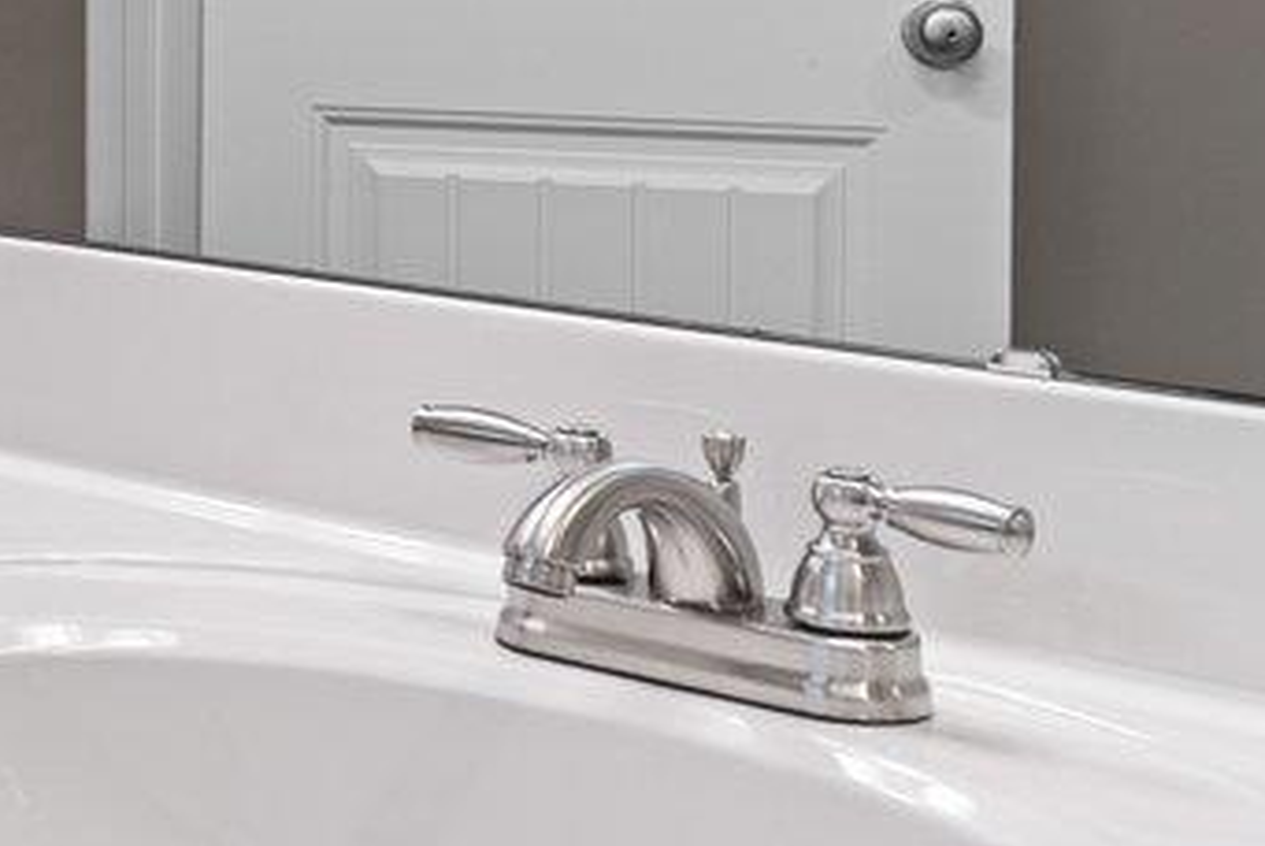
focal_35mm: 96
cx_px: -601
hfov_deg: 18.8
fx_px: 3376
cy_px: -150
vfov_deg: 13.9
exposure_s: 1/2.5
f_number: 9
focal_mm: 16
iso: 250
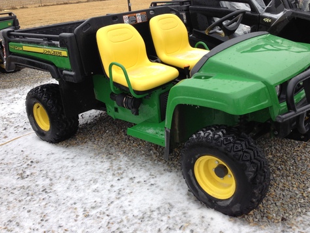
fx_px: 340
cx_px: 167
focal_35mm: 38
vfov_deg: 37.7
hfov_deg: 48.9
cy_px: 104
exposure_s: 1/475
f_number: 2.4
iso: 50
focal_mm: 4.13
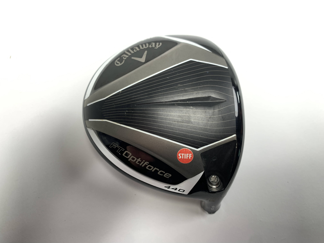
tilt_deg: -76.4
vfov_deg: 53.1
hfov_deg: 67.3
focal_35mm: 26
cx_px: 162
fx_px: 243
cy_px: 122
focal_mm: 4.25
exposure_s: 1/120
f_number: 1.8
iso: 80
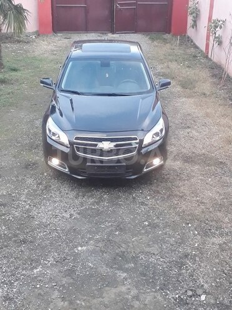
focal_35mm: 27
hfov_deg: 51.4
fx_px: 241
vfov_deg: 65.3
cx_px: 116
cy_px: 155
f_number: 1.9
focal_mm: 3.6
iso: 160
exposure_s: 1/33
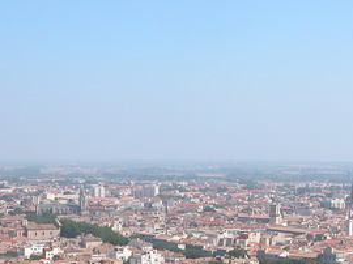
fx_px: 846
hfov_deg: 23.4
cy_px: 269
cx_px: 101
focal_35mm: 83
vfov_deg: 17.3
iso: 100
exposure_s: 1/282
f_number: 6.3
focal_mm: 8.9
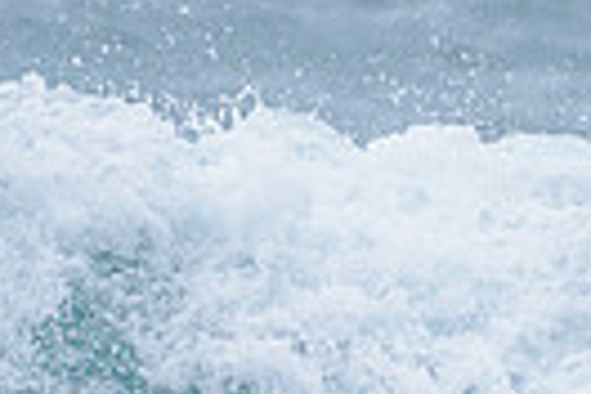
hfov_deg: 0.8
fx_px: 44190
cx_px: 945
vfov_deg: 0.5
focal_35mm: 2692
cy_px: 497
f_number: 5.6
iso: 220
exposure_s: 1/2000
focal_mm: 500
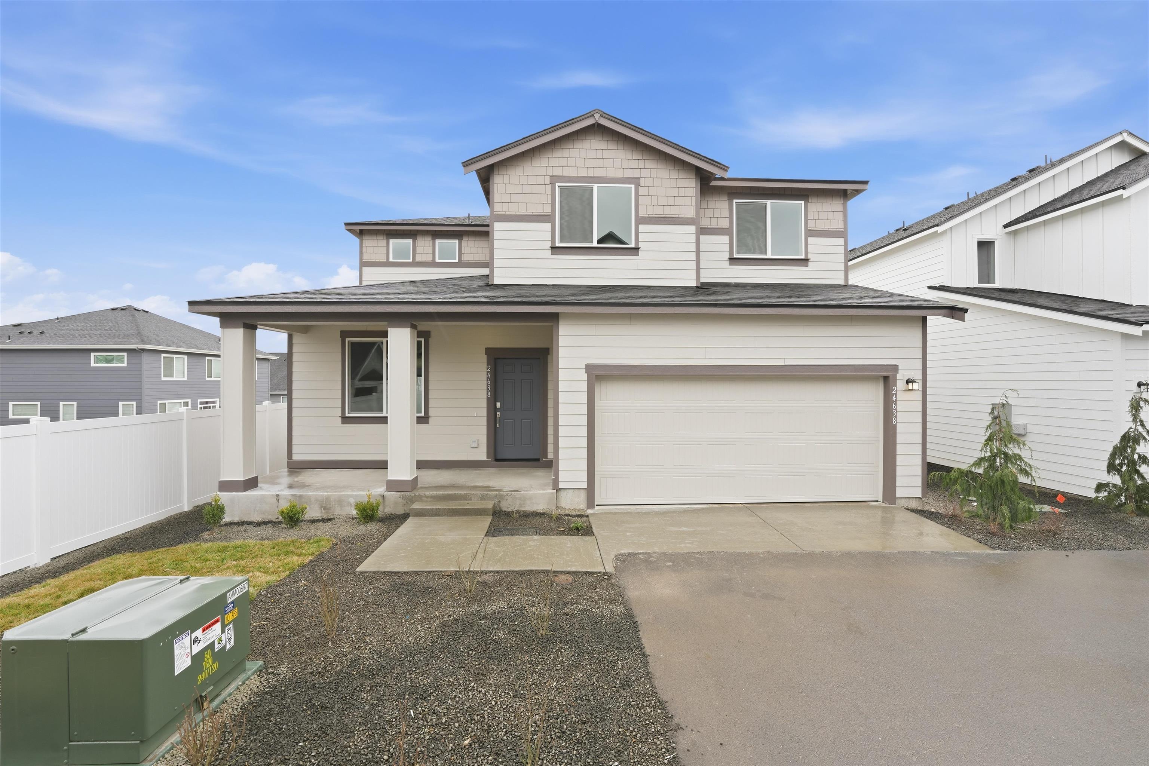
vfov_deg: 81.2
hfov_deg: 104.3
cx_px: 574
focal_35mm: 14
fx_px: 447
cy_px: 383
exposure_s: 1/90
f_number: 8
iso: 200
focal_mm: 14
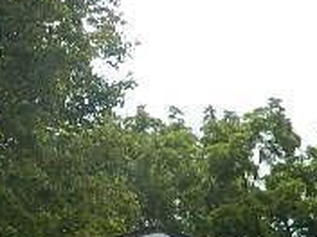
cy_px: 521
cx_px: -110
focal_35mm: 180
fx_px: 1648
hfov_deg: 10.7
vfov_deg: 7.8
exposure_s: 1/640
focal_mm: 5.6
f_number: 3.2
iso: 100
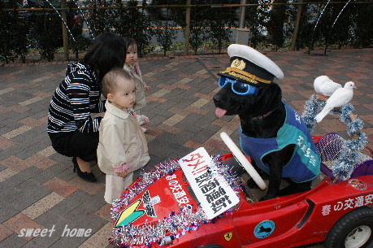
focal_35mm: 30
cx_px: 186
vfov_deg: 43.5
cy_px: 124
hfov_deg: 62.0
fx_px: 310
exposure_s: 1/60
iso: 400
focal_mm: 20
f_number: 5.6
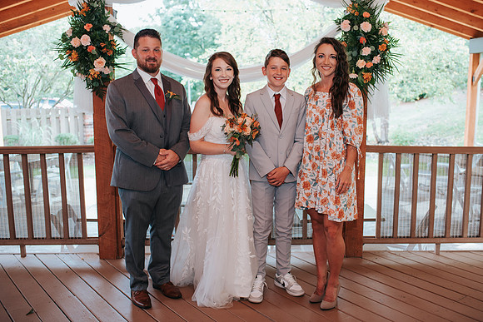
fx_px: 499
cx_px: 253
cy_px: 153
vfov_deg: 35.8
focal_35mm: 37
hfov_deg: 51.6
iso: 360
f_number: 3.2
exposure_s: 1/200
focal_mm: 35
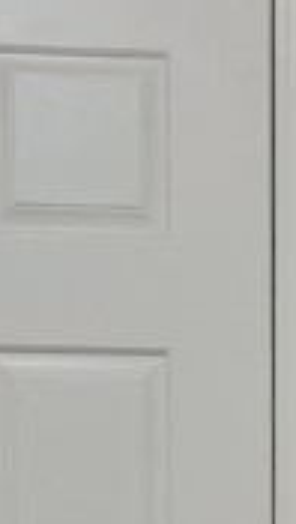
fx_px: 2612
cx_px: 378
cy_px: 776
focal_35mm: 188
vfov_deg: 11.0
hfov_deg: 6.4
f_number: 6.3
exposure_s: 1/3
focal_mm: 29
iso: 100
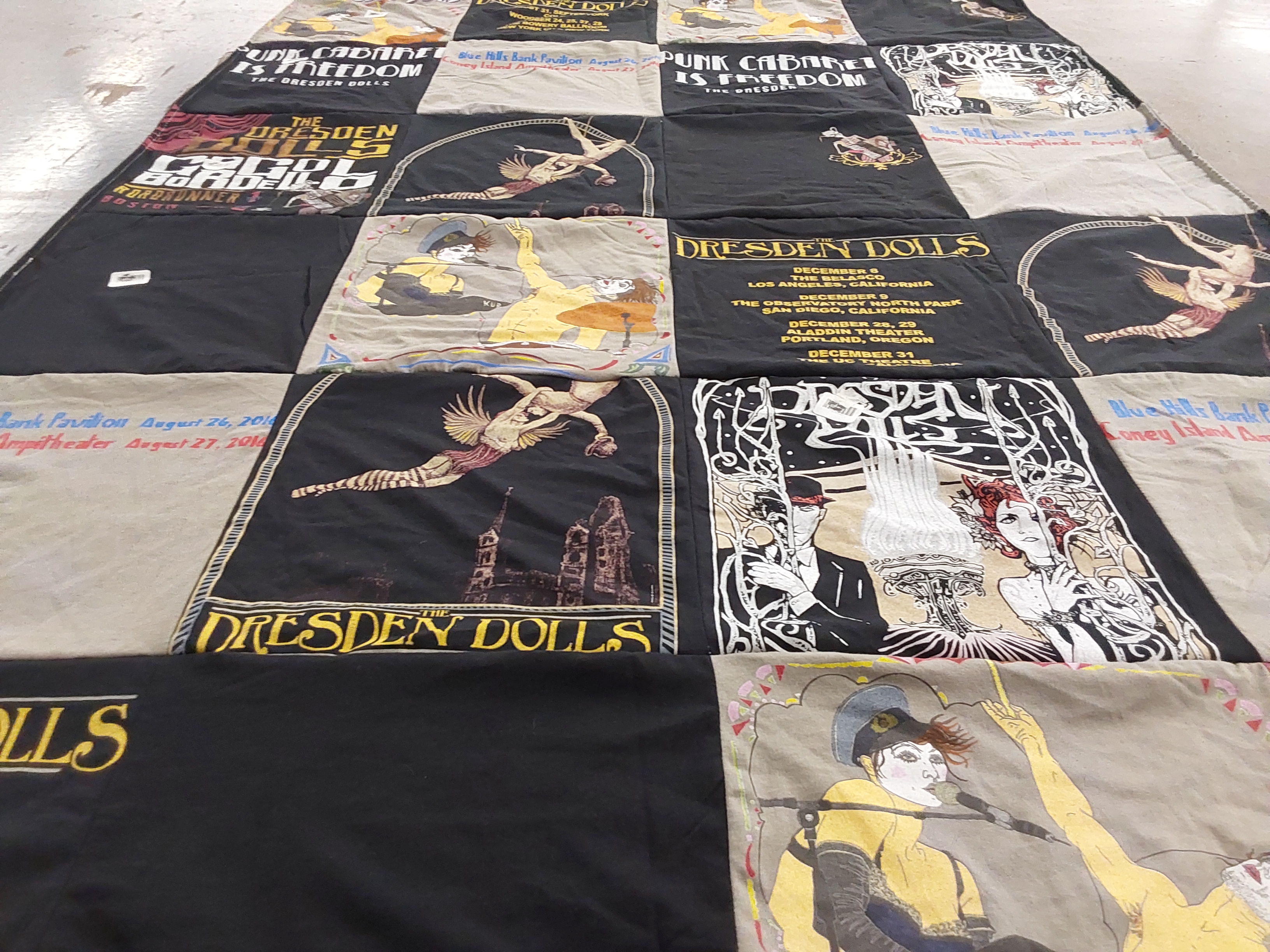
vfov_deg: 49.7
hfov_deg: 63.4
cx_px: 635
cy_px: 476
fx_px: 1027
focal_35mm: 28
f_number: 1.9
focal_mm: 2.91
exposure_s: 1/60
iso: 250
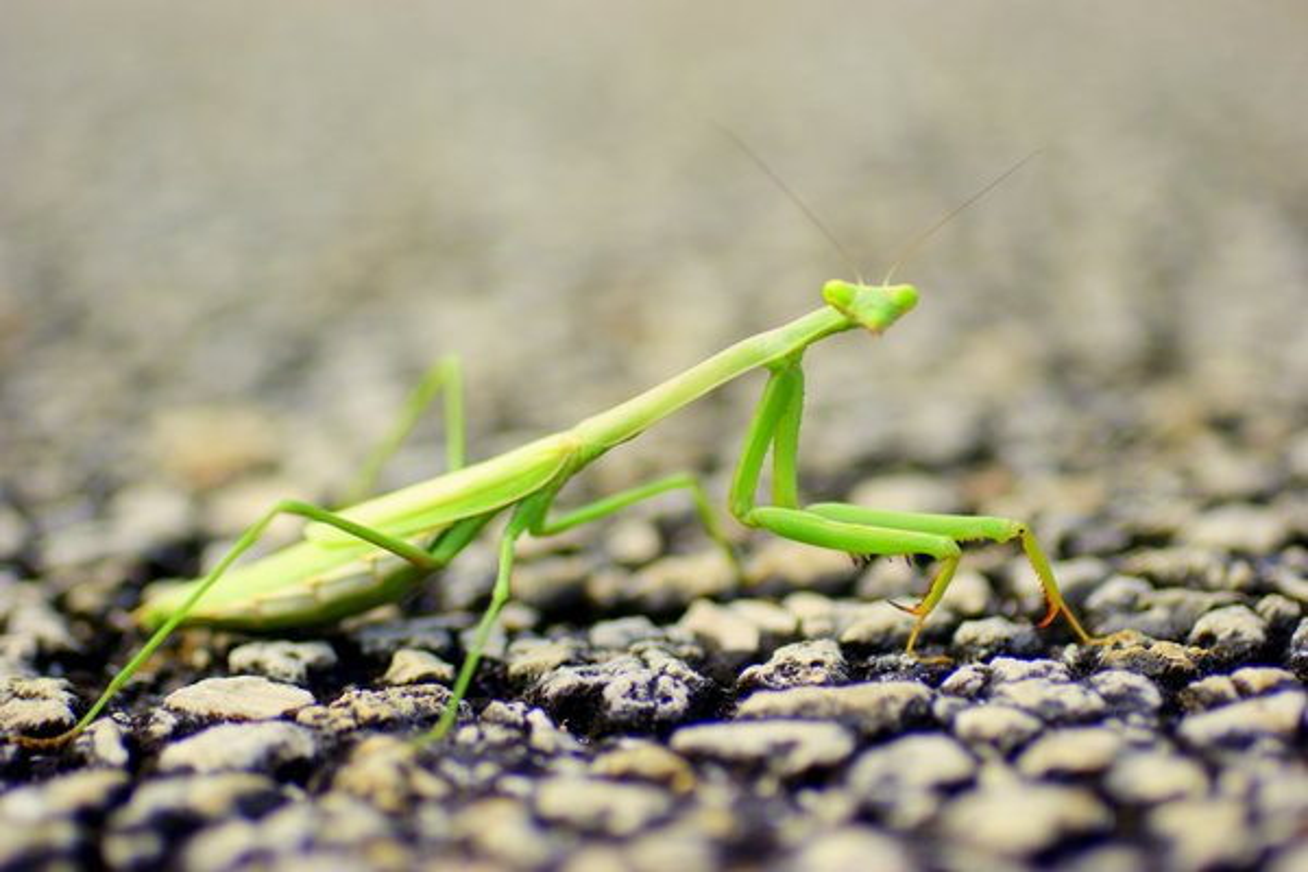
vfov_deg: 18.2
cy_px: 436
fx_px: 2725
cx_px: 654
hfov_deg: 27.0
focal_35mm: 75
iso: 100
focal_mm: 50
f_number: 2.8
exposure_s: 1/640
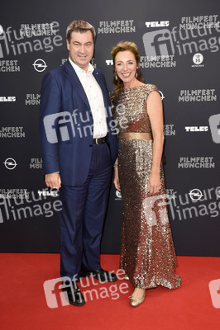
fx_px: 372
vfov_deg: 48.0
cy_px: 165
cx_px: 110
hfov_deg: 33.0
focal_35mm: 40
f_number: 6.3
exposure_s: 1/125
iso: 640
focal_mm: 27
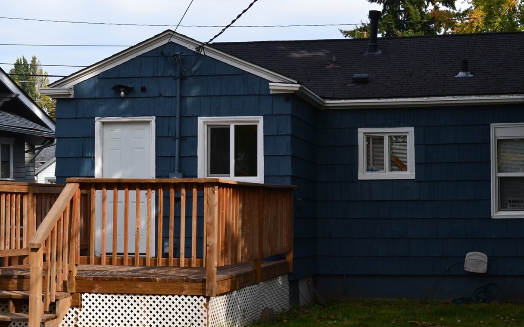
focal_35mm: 64
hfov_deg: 31.8
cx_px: 334
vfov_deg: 20.3
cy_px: 171
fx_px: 914
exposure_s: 1/320
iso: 400
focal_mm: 30
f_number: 10
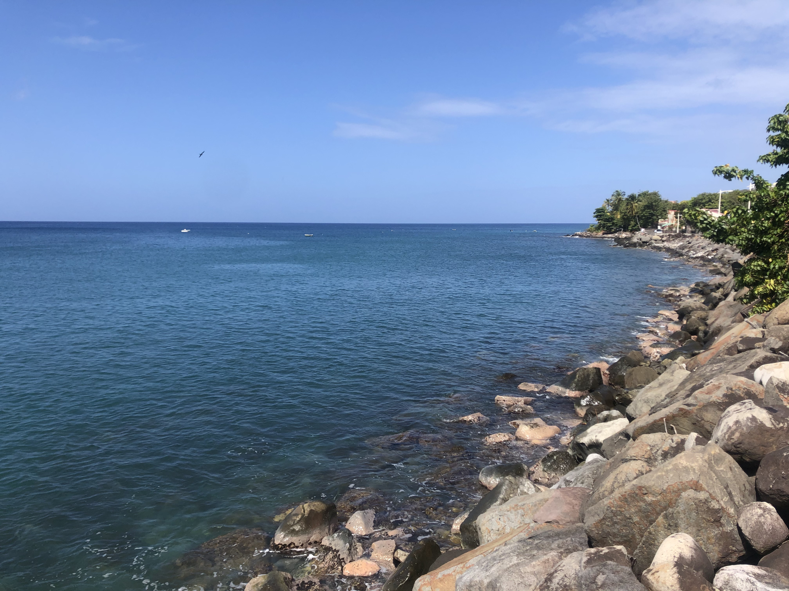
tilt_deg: -6.4
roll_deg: +0.7
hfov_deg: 63.4
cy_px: 296
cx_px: 394
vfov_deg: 49.7
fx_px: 638
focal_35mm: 28
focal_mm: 4
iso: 20
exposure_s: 1/2288
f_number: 1.8
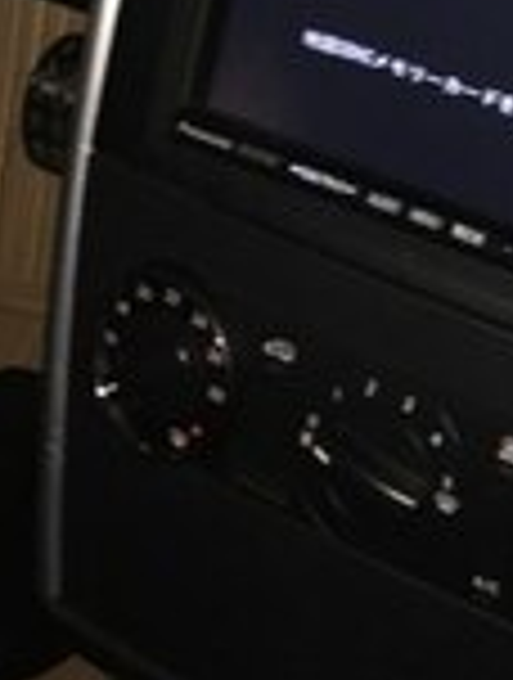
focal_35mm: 95
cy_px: -180
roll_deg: -4.7
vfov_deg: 19.2
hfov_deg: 15.6
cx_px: 364
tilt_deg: -20.4
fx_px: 1869
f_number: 2.2
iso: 64
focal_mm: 4.15
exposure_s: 1/17
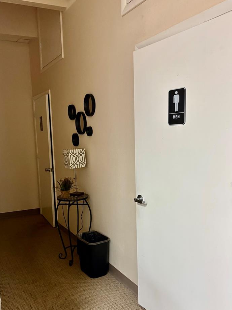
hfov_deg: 41.7
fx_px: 304
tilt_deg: -7.2
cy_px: 184
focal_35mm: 34
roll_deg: +2.4
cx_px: 103
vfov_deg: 53.6
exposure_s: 1/60
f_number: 1.6
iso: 250
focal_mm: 5.96
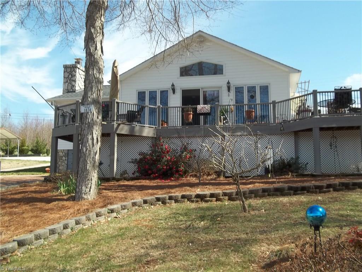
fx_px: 376
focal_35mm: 36
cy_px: 136
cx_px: 181
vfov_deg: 39.7
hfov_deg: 51.4
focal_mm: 6.5
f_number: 8
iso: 64
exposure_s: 1/100
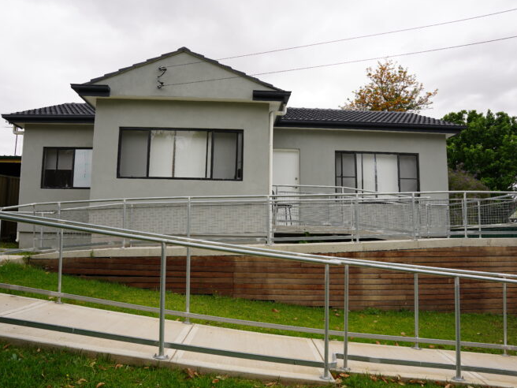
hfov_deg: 65.3
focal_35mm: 27
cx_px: 262
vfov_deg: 51.4
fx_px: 403
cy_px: 196
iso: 100
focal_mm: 24
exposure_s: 1/100
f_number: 5.6
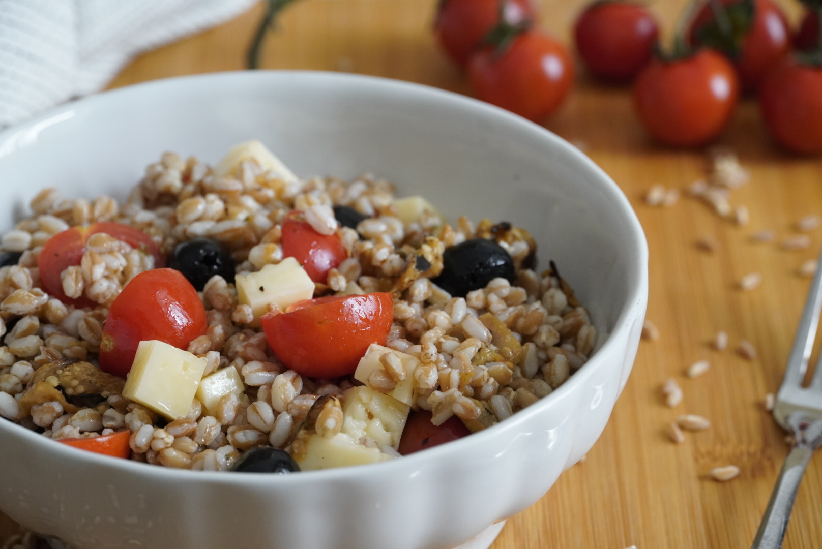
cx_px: 411
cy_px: 274
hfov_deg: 18.7
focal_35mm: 110
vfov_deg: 12.5
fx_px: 2502
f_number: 5.6
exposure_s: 1/45
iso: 2000
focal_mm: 73
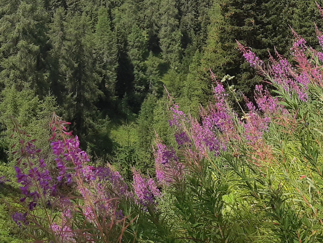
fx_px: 709
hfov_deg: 25.5
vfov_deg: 17.7
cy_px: -102
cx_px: 217
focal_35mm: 76
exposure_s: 1/1852
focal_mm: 3.93
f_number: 1.7
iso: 40
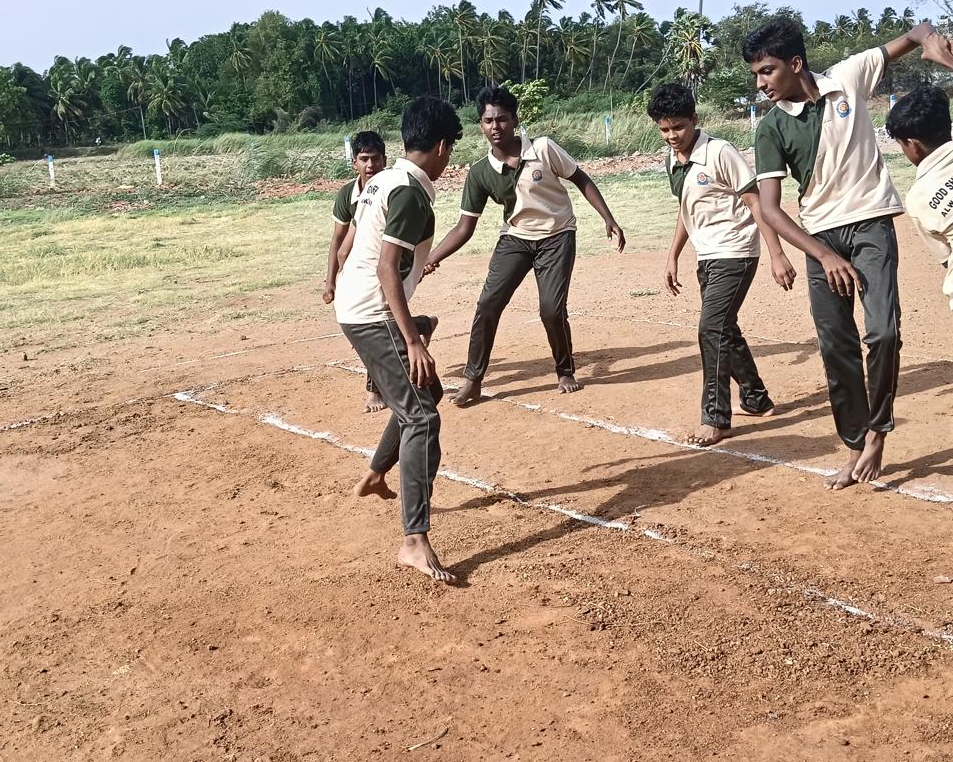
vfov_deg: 34.9
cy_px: 381
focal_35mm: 43
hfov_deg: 42.9
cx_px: 505
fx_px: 1213
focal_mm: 3.98
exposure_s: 1/370
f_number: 1.8
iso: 50
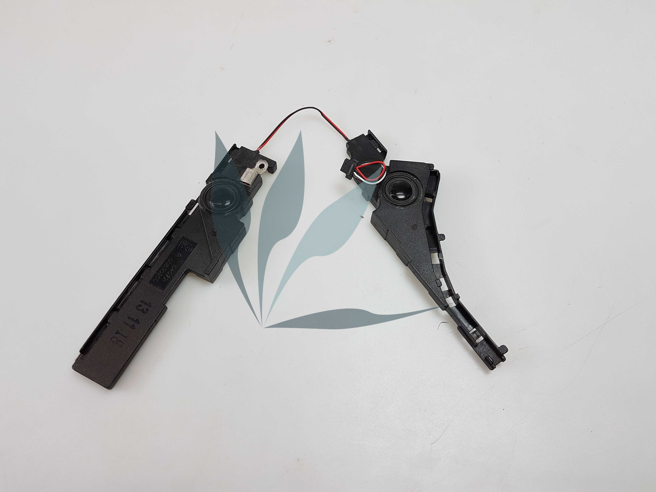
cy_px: 246
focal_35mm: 26
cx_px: 328
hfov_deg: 67.3
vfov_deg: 53.1
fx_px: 493
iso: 50
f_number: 1.7
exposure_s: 1/100
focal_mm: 4.2
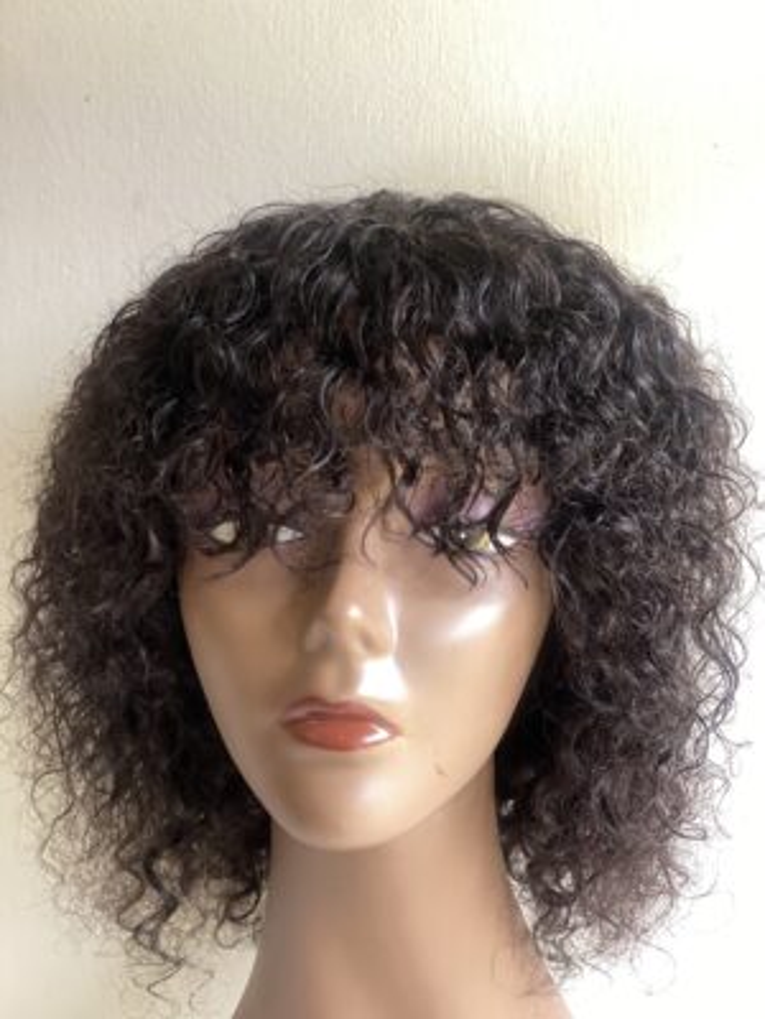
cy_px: 510
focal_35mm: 52
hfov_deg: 28.0
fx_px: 1532
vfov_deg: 36.8
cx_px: 382
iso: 125
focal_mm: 6
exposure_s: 1/33
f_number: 2
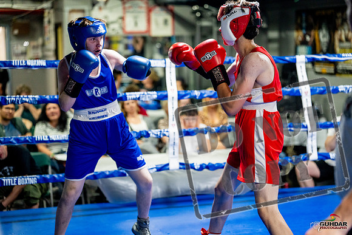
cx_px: 176
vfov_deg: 17.3
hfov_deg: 25.7
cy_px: 118
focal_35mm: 79
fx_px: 773
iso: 4000
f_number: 2
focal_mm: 79
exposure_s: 1/1000
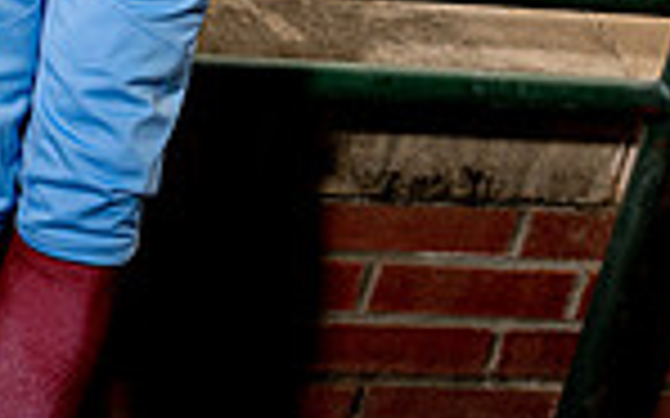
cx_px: 175
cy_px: -494
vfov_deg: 5.9
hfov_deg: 9.7
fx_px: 3924
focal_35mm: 215
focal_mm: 70
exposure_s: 1/250
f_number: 13
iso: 400
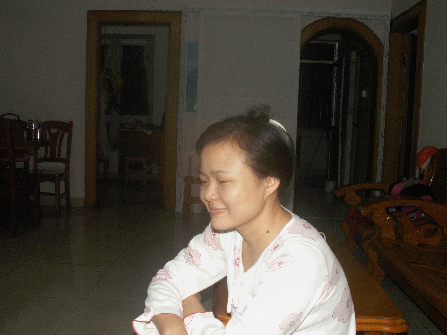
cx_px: 224
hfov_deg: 52.6
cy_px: 168
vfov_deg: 40.7
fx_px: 452
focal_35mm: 35
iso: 160
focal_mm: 5.86
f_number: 2.8
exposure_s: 1/40
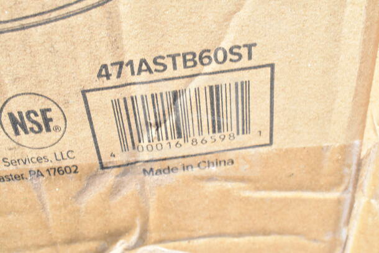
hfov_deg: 47.9
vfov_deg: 33.0
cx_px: 190
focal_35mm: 40
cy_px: 126
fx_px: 426
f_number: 10
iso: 1600
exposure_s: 1/400
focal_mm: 27
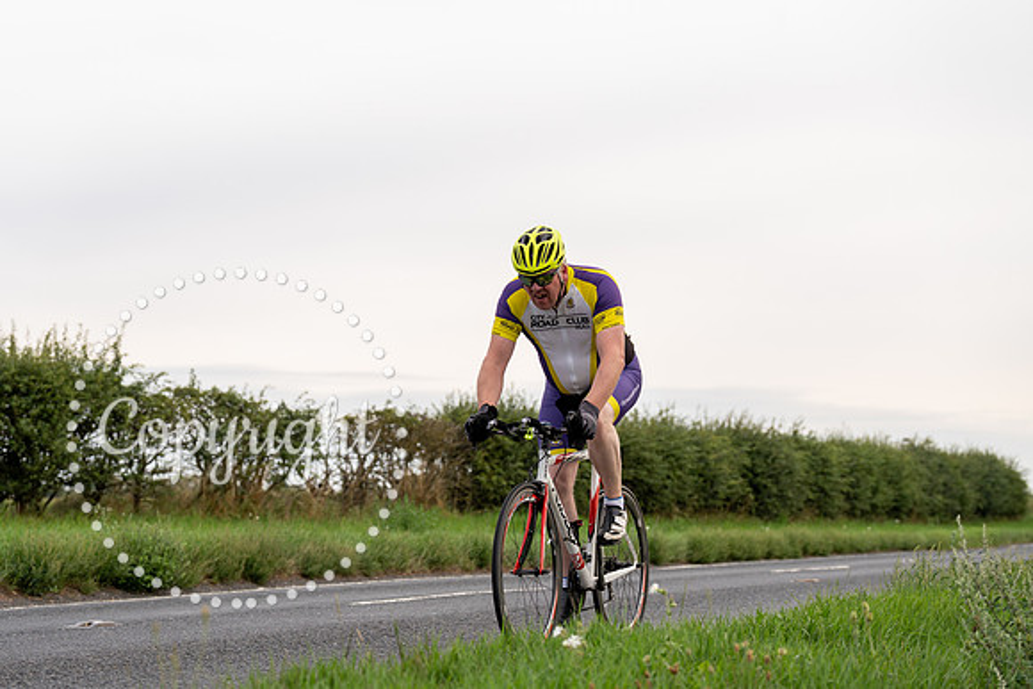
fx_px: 2009
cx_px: 516
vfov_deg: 19.5
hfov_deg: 28.8
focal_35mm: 70
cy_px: 344
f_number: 4.5
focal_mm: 70
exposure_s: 1/800
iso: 250
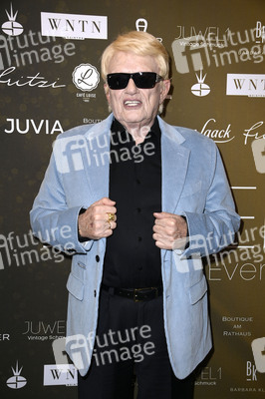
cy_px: 200
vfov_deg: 44.5
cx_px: 132
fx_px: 487
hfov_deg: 30.5
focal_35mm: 44
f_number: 5.6
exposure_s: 1/250
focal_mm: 44
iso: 640
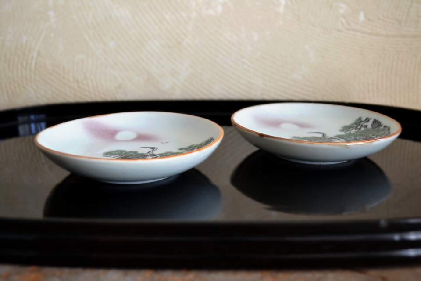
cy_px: 140
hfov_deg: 49.6
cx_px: 210
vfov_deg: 34.2
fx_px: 456
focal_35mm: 39
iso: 400
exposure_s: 1/30
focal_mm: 26
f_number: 4.2
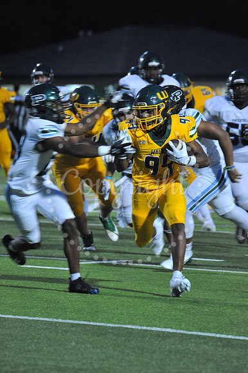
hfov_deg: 4.9
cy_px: 186
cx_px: 124
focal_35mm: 280
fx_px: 2897
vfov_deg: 7.4
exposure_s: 1/200
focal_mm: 280
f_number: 5.6
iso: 6400
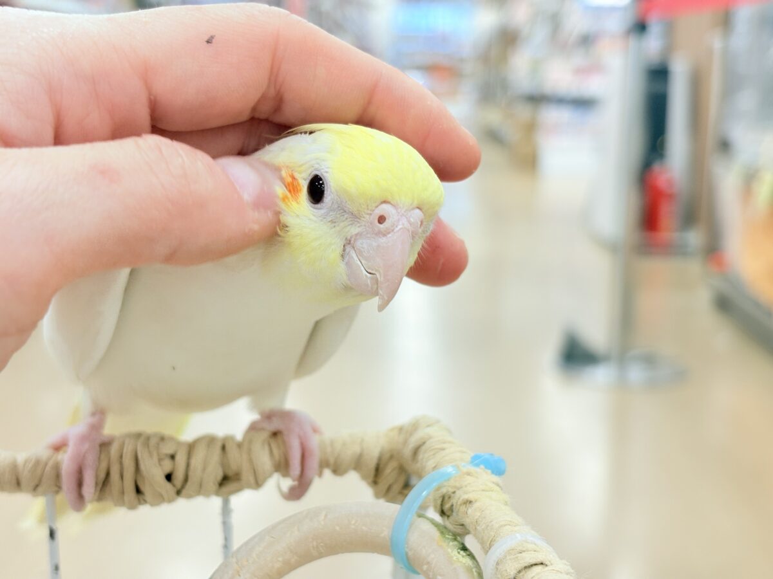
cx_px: 386
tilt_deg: -9.8
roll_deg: -0.5
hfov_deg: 36.8
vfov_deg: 28.0
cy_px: 290
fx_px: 1161
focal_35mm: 52
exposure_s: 1/50
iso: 50
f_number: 1.6
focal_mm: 5.96
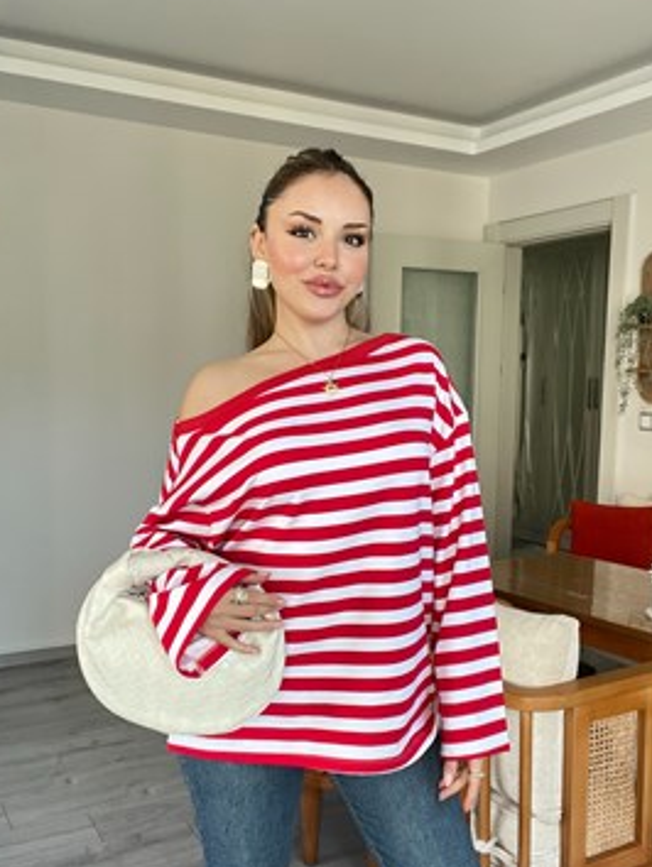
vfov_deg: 52.5
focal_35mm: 35
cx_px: 351
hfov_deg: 40.7
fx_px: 878
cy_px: 467
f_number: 2.2
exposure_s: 1/118
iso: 100
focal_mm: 2.71
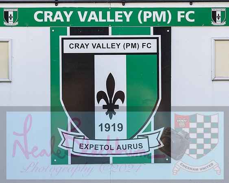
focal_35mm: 246
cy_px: 83
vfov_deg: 6.3
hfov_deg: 7.9
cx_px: 117
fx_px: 1666
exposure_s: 1/640
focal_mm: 130
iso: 200
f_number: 5
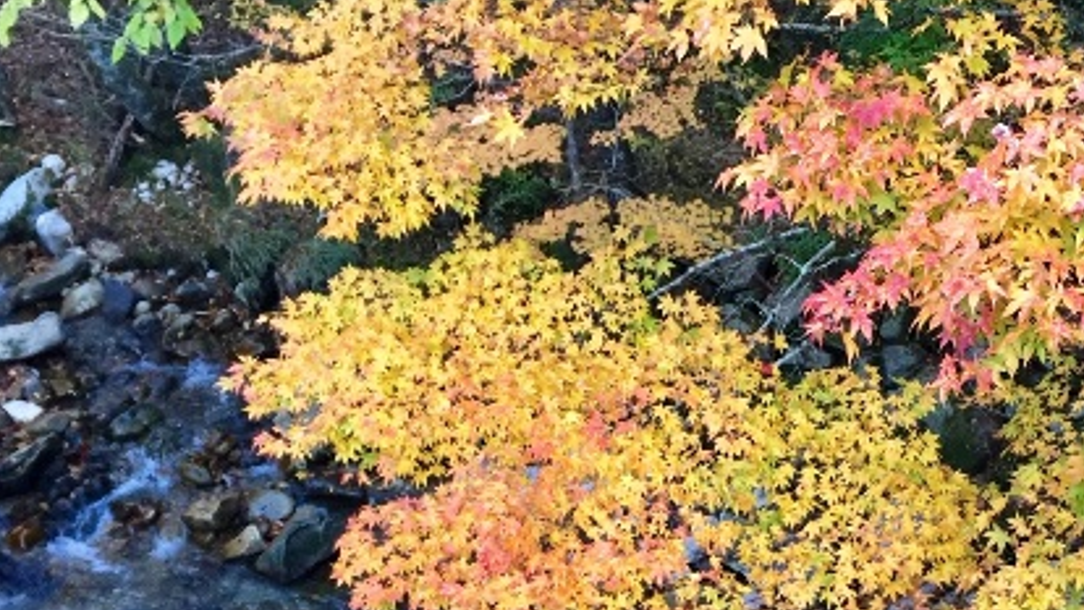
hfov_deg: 37.4
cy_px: 605
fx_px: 1581
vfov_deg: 21.1
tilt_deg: -35.4
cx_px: 731
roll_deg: +1.2
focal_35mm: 55
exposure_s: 1/30
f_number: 2.2
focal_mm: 4.15
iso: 100
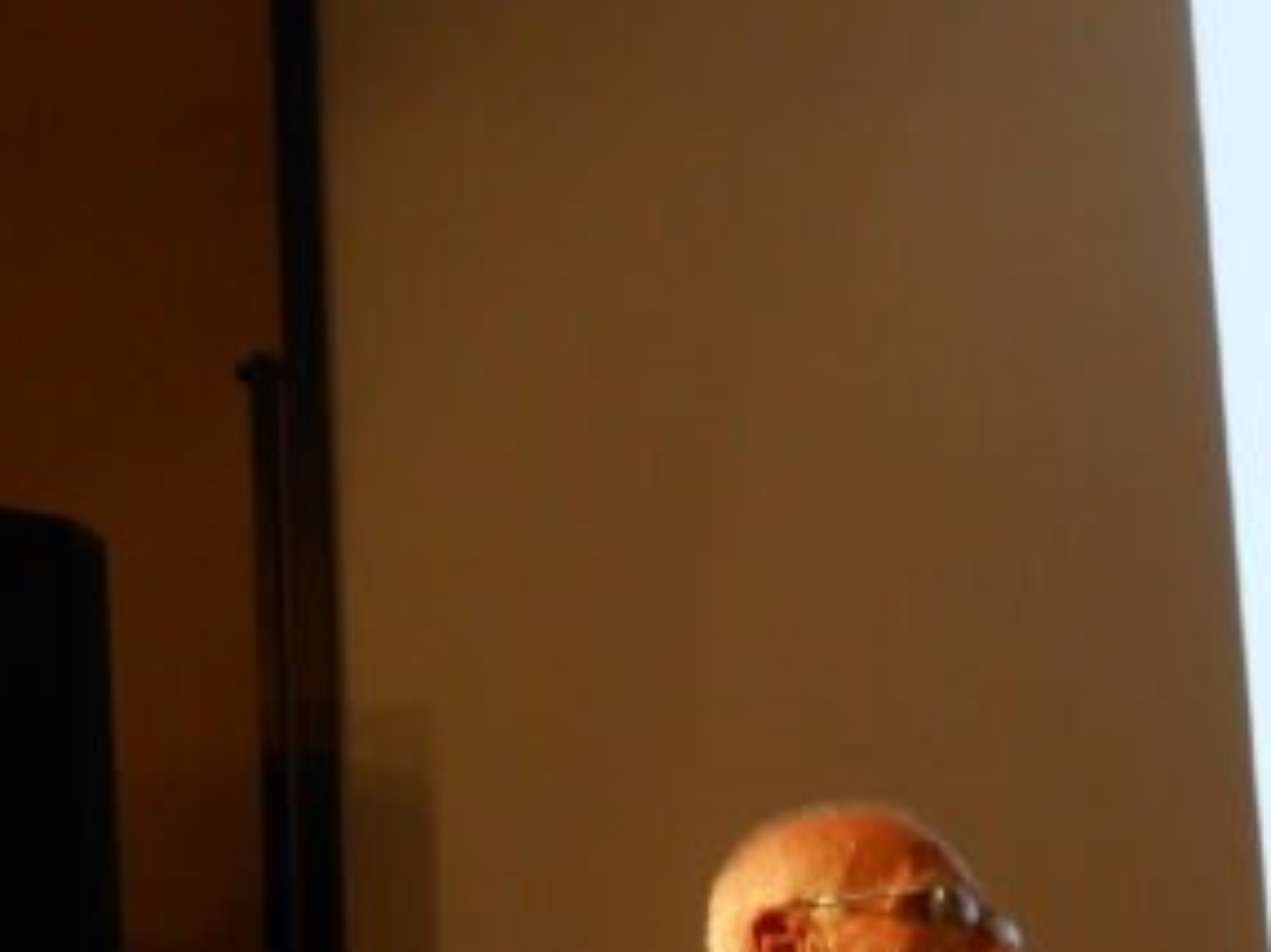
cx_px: 1280
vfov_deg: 21.7
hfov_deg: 28.7
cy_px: 1111
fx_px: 2312
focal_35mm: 63
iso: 250
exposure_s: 1/30
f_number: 3.5
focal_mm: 4.6
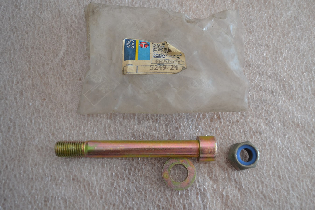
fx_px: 289
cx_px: 158
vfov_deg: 40.0
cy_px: 105
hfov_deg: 57.2
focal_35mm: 33
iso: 400
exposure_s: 1/80
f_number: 4.5
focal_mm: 22
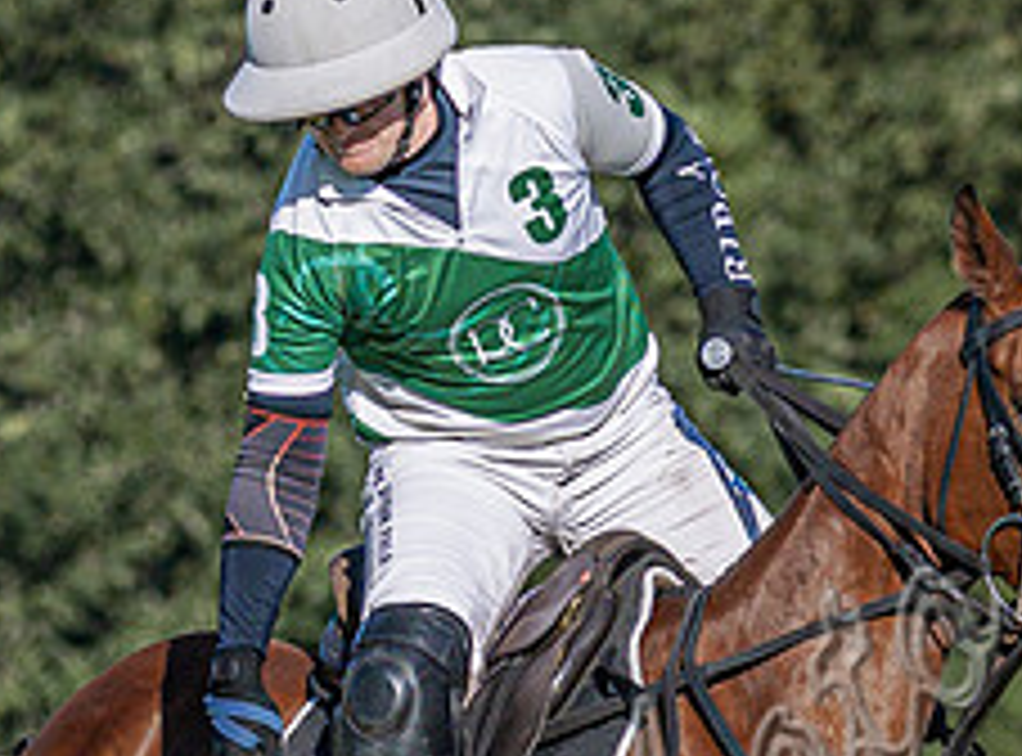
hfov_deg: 1.8
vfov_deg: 1.3
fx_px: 33410
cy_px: 1456
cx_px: 83
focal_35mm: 1137
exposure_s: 1/3200
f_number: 4.8
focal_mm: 165
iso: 400
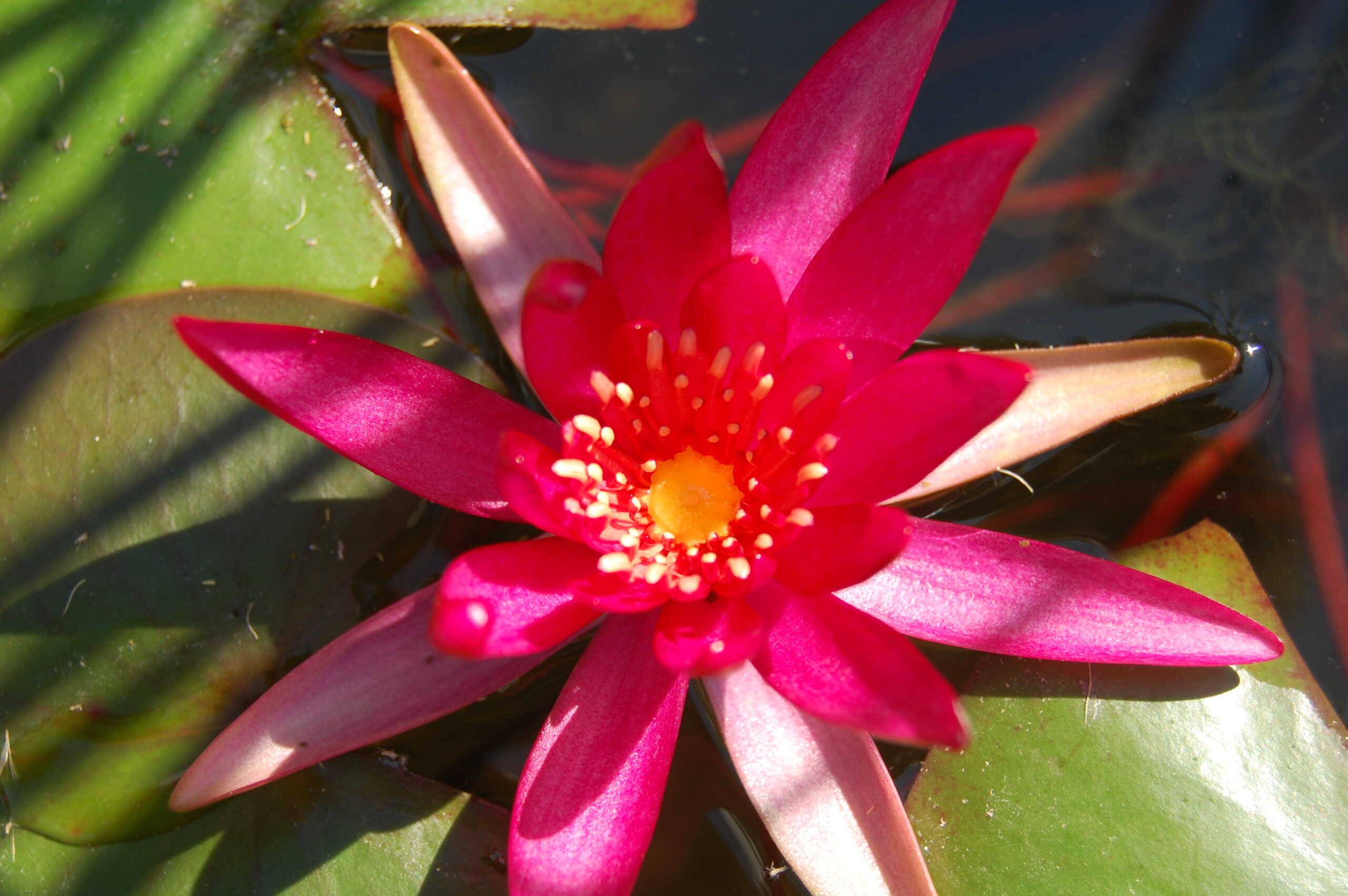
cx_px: 674
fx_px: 2525
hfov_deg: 29.9
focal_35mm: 68
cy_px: 448
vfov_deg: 20.1
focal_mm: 45
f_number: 8
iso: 200
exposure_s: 1/250
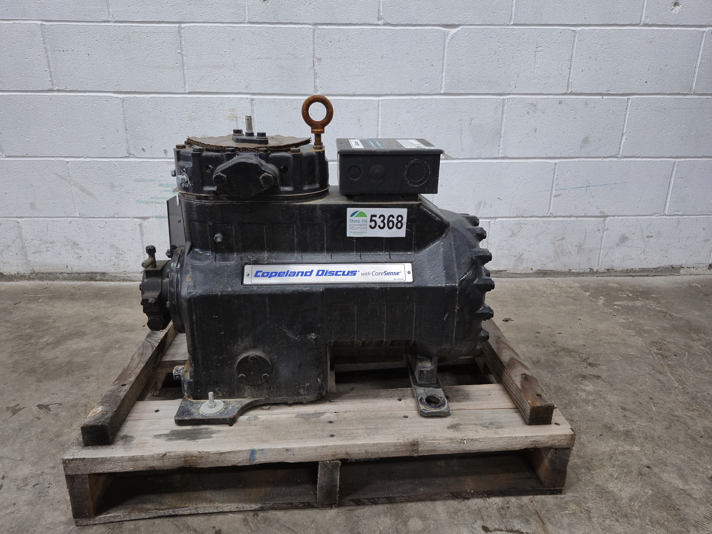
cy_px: 267
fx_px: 473
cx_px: 356
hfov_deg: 73.9
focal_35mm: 23
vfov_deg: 58.9
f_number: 1.8
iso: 200
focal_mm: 5.4
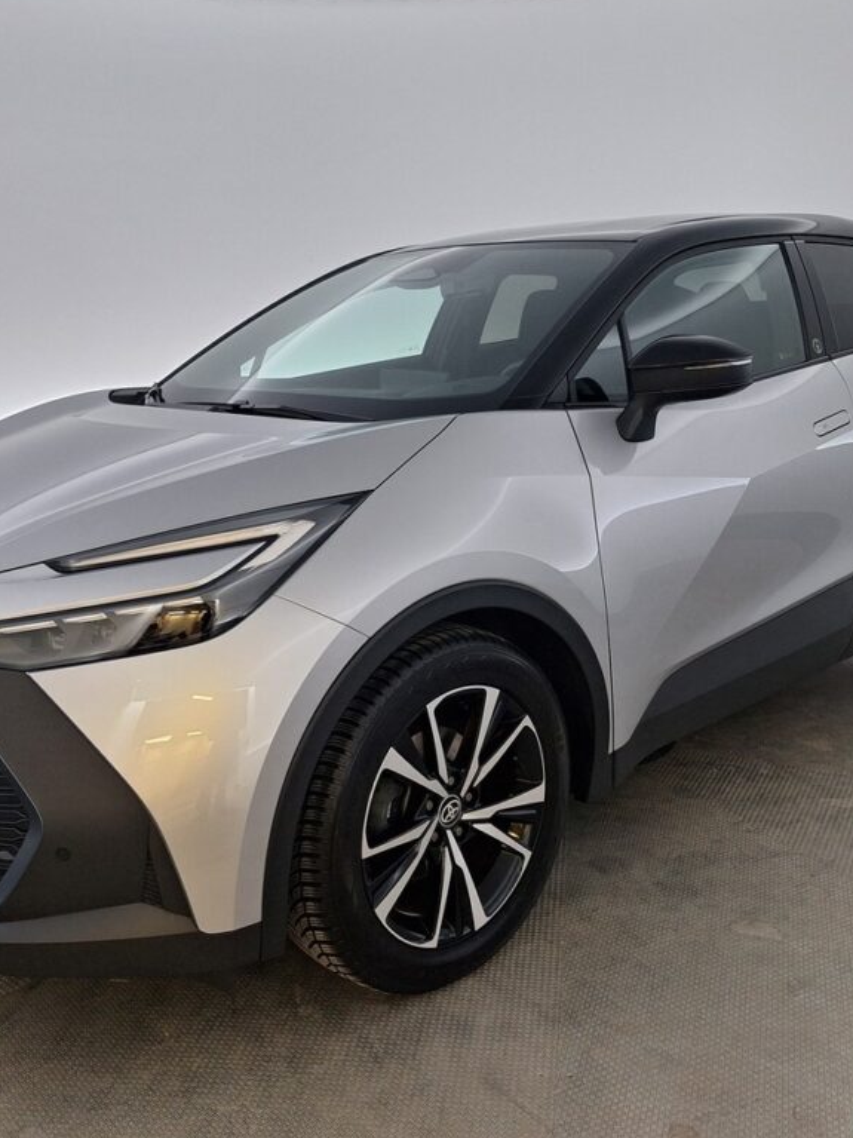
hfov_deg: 39.6
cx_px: 411
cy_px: 481
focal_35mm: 36
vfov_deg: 51.2
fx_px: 1183
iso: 125
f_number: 1.8
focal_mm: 5.54
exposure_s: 1/50
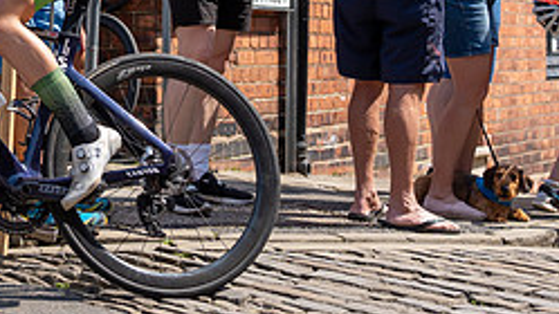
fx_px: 1793
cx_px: -66
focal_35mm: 121
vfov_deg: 9.9
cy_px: -41
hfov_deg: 17.1
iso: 160
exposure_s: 1/2500
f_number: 3.5
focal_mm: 38
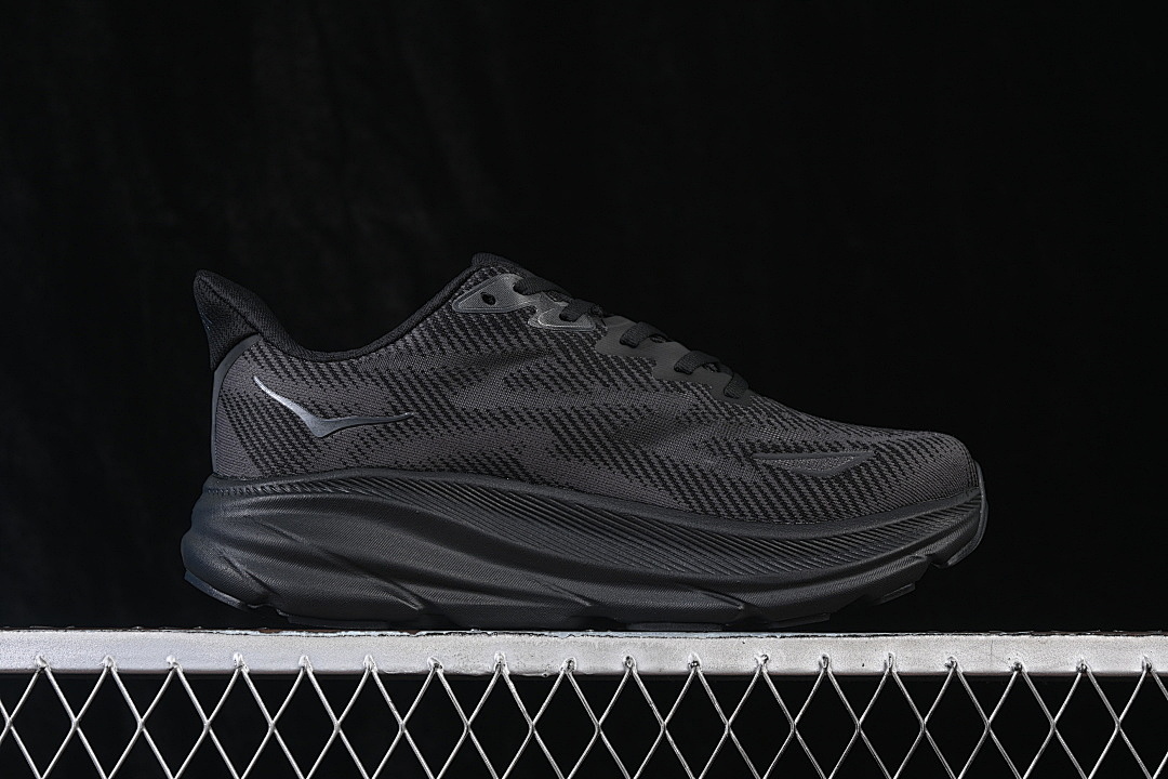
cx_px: 584
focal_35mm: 75
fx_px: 2433
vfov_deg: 18.2
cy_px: 390
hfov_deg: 27.0
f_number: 6.3
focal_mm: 50
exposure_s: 1/60
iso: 160
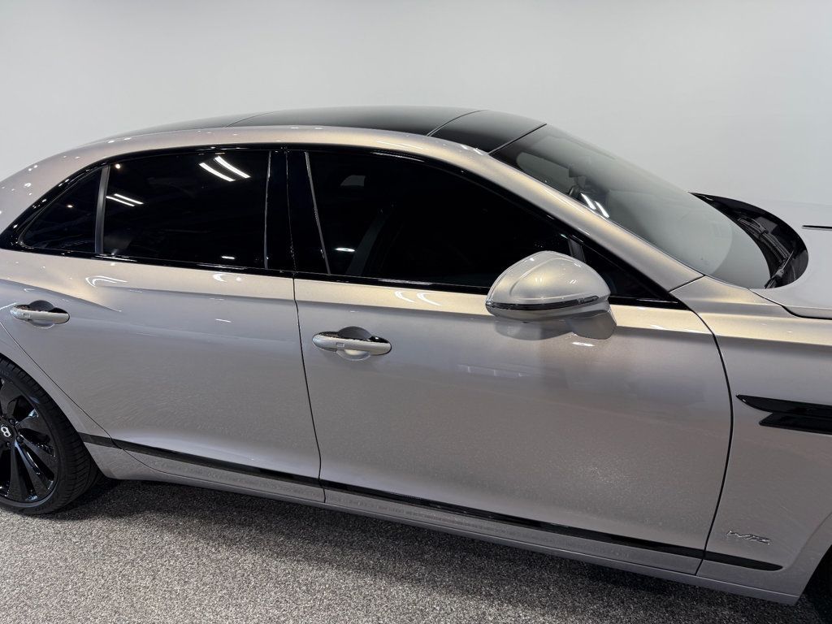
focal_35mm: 24
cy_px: 312
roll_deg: -0.7
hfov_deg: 71.6
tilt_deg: -14.8
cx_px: 416
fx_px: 577
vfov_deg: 56.8
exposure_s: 1/229
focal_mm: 6.76
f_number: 1.78
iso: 64
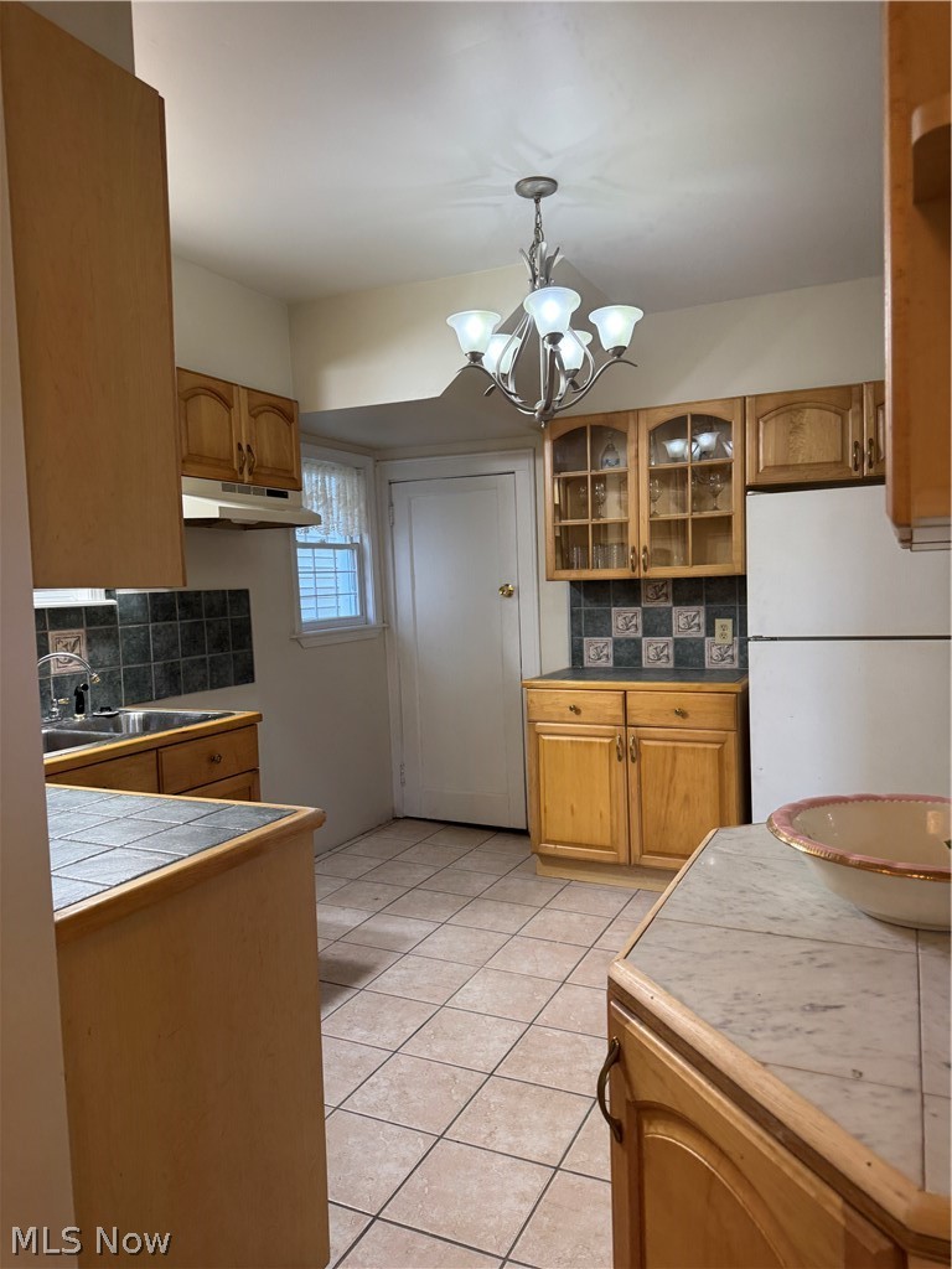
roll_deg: +4.3
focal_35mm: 24
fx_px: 880
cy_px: 634
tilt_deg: -1.6
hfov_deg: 56.8
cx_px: 476
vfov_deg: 71.6
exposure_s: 1/120
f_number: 1.78
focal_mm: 6.76
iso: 160
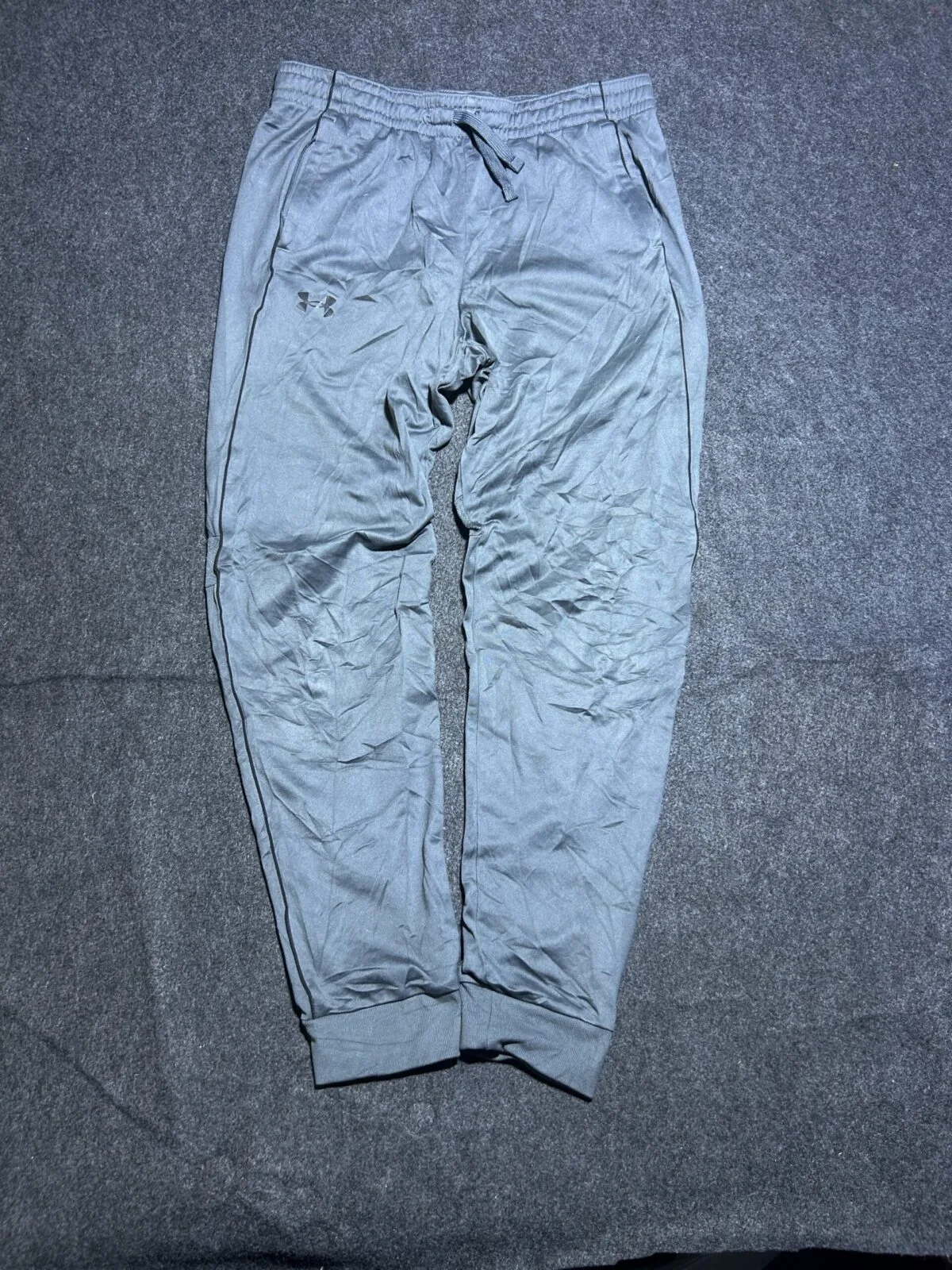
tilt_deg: -52.0
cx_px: 476
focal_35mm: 26
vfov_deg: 67.3
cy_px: 635
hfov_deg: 53.1
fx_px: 953
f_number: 1.5
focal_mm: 5.7
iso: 100
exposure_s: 1/50
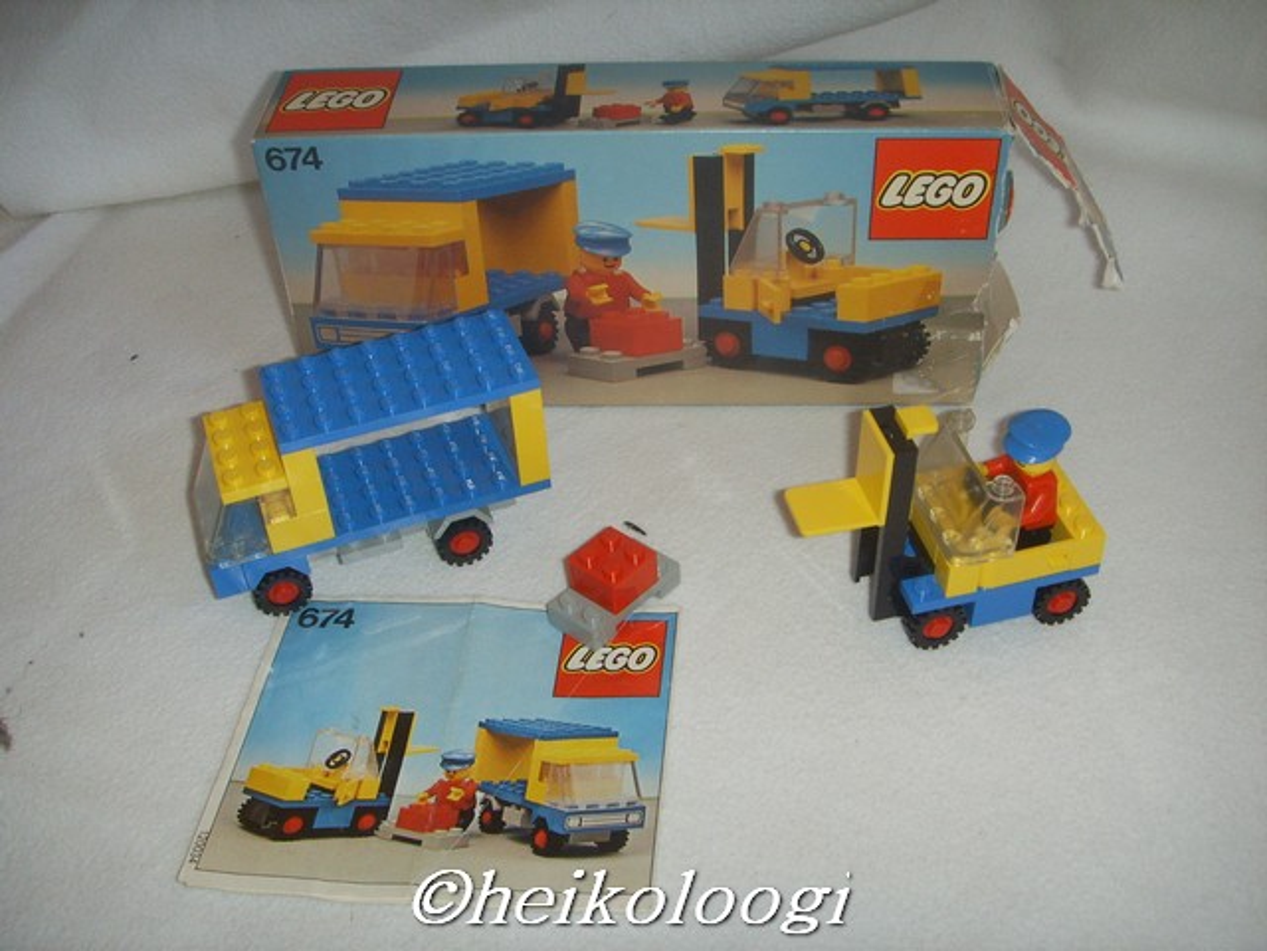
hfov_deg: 47.9
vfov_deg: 36.8
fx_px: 1427
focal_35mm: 39
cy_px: 476
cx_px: 634
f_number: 3.5
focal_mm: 6.6
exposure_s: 1/45
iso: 100
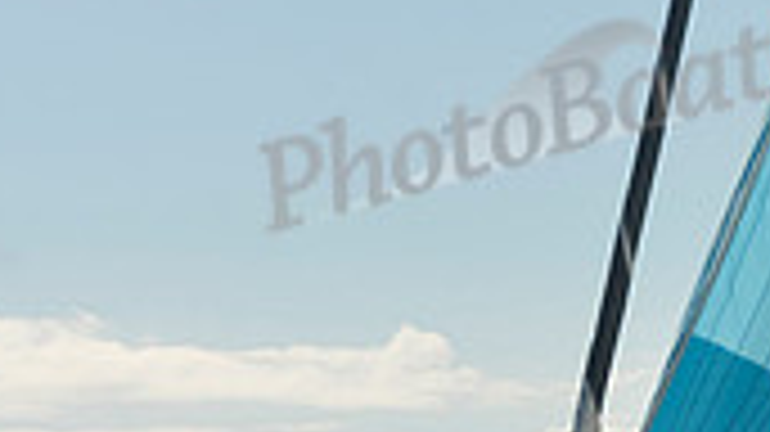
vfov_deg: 4.8
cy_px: 700
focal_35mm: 249
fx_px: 5082
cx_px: 1130
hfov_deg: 8.5
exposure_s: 1/500
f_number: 7.1
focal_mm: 70
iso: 200
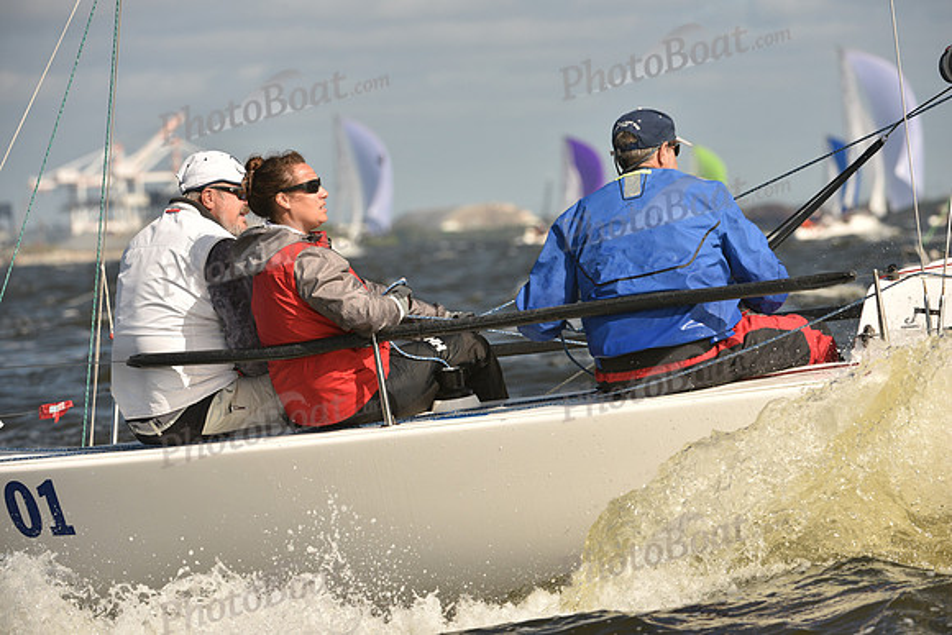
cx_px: 476
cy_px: 318
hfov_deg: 7.6
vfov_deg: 5.1
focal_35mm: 270
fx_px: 7141
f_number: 8
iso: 250
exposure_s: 1/1250
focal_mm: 270
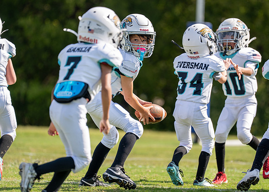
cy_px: 88
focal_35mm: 274
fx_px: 2096
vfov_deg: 5.2
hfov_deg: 7.3
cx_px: 150
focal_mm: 180
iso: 160
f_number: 2.8
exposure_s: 1/2000
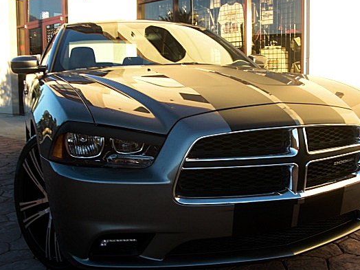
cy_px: 146
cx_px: 192
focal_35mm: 44
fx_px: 458
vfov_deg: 32.9
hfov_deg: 42.9
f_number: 2.8
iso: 50
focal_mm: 6.3
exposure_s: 1/160
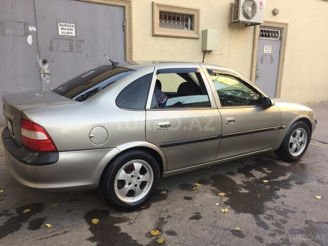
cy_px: 123
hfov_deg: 61.7
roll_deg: -1.5
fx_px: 275
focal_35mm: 29
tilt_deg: -11.4
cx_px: 164
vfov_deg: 48.2
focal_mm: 4.15
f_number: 2.2
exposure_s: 1/100
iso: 32
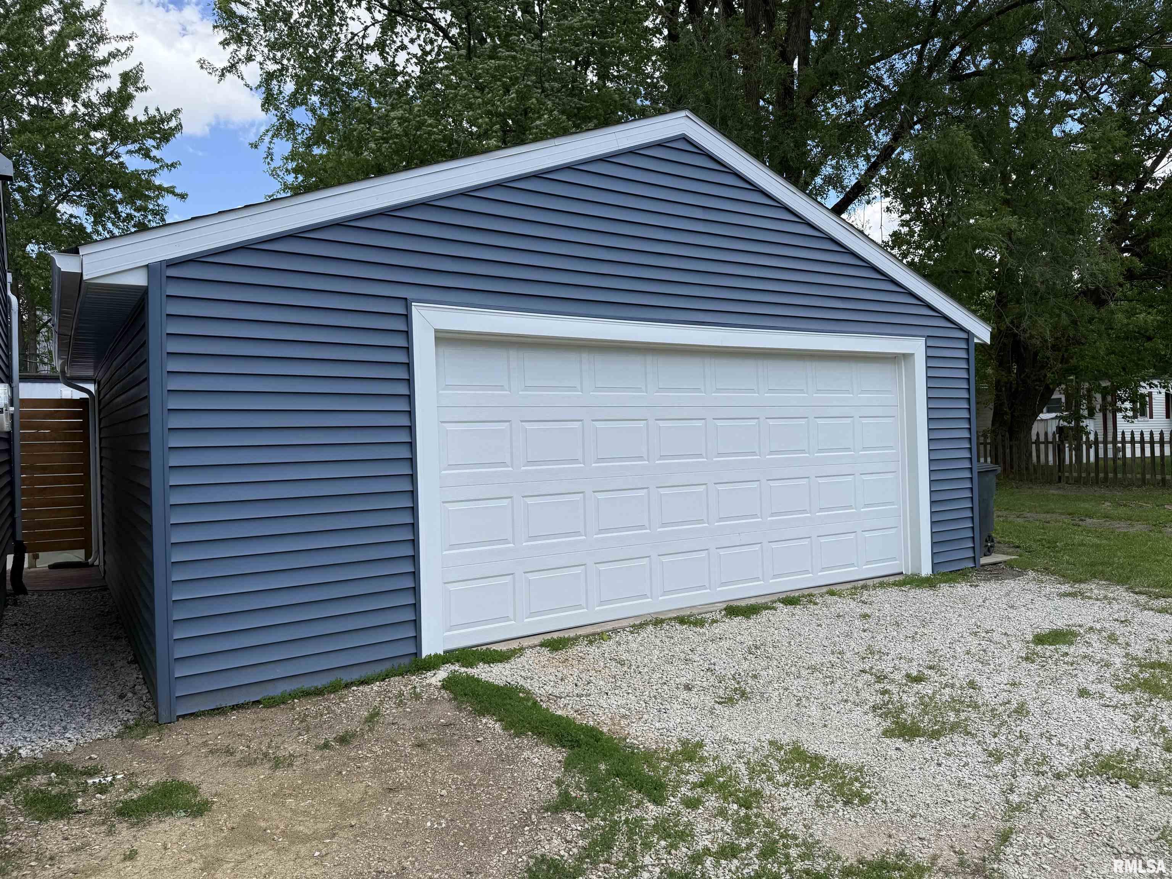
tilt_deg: +1.5
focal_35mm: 24
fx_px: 813
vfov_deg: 56.8
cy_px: 440
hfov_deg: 71.6
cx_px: 586
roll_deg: +0.4
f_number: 1.78
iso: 80
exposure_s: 1/1949
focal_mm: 6.76
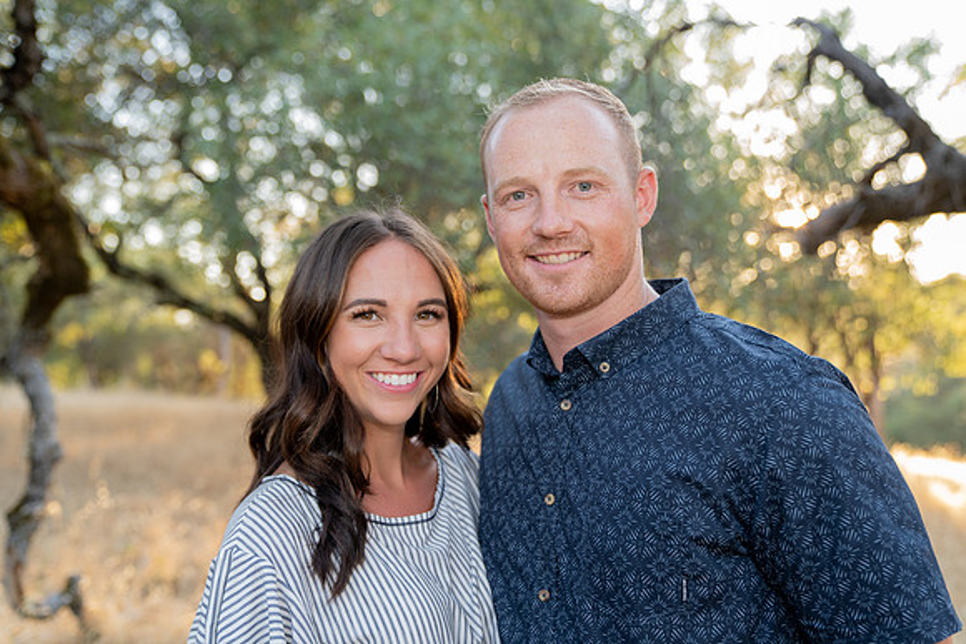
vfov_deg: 36.9
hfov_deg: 53.1
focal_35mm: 36
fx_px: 966
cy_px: 322
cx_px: 483
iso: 500
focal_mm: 36
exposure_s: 1/100
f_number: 2.8
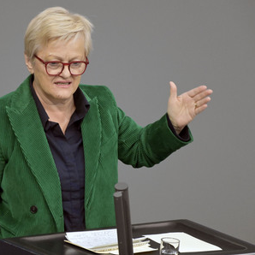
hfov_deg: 2.7
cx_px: 65
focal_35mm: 643
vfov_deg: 2.7
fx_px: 5359
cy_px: 128
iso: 12800
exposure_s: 1/400
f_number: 5.6
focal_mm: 500
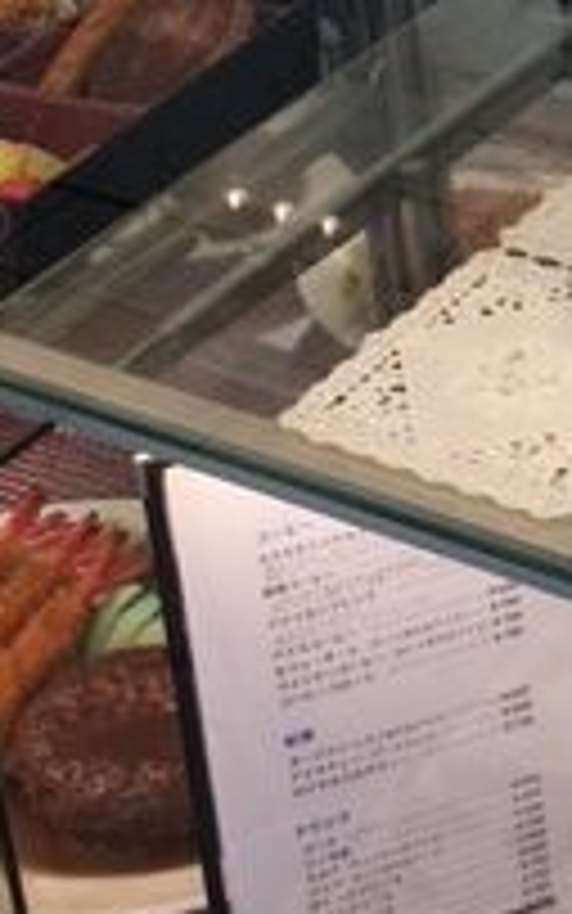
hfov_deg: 12.8
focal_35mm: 97
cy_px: -288
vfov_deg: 19.6
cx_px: 833
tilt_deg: -19.8
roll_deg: +2.5
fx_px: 2418
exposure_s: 1/60
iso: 25
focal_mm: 4.15
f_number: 2.2
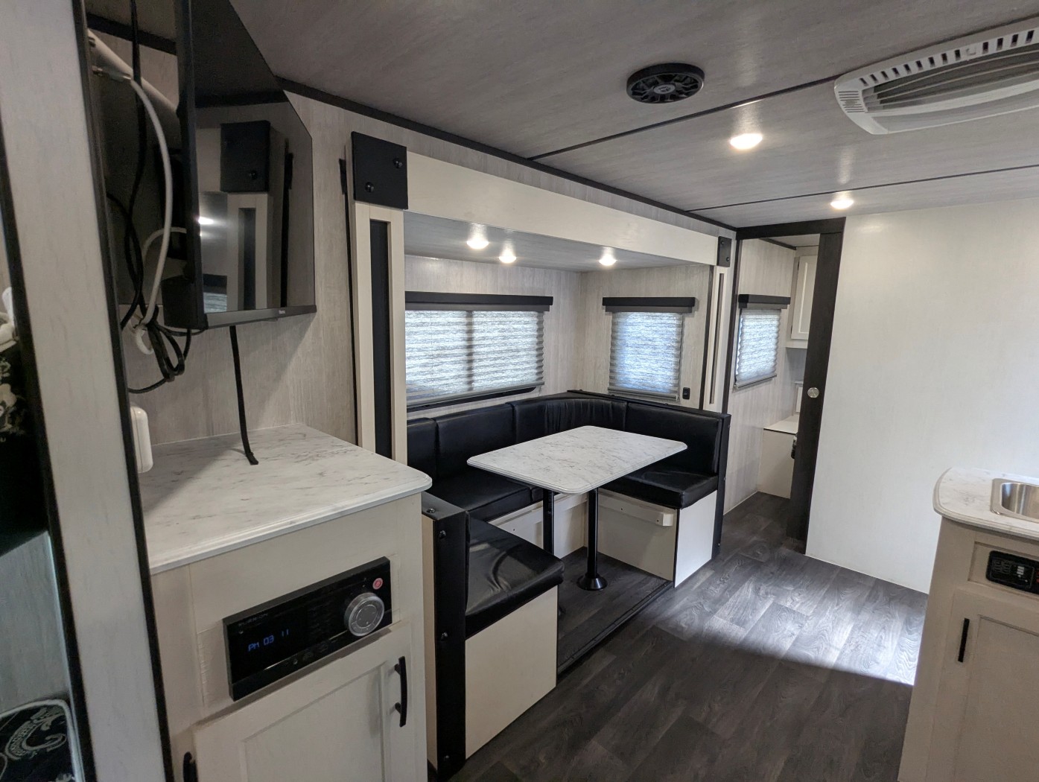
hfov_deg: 94.4
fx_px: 481
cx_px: 520
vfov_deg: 78.2
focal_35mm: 16
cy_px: 391
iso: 247
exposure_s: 1/87.4
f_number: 2.2
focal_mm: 2.35
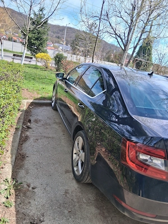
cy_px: 112
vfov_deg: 67.3
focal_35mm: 26
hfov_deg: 53.1
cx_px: 84
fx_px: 168
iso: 25
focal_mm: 3.98
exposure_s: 1/284
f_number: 1.8
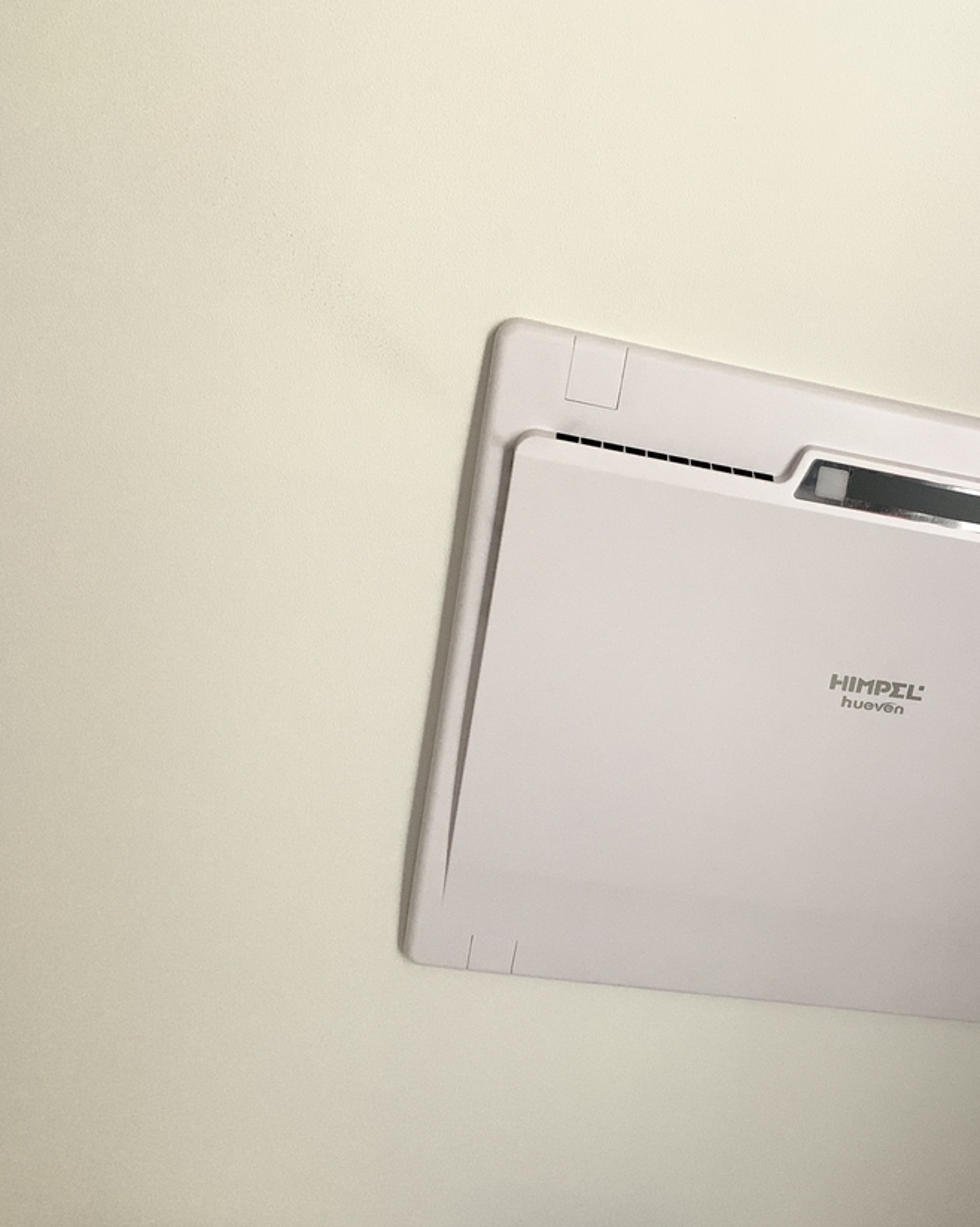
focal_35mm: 37
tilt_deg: +65.1
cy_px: 614
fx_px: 1342
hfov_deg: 37.5
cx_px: 880
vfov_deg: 49.1
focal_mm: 4.25
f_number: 1.8
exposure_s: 1/35
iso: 400
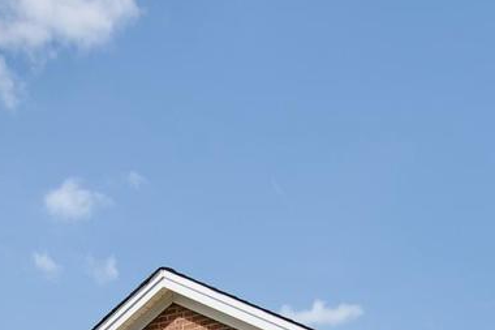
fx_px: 990
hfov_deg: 27.6
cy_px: 580
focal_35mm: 72
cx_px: 109
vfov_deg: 16.2
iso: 320
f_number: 7.1
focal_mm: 13
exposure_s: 1/1250
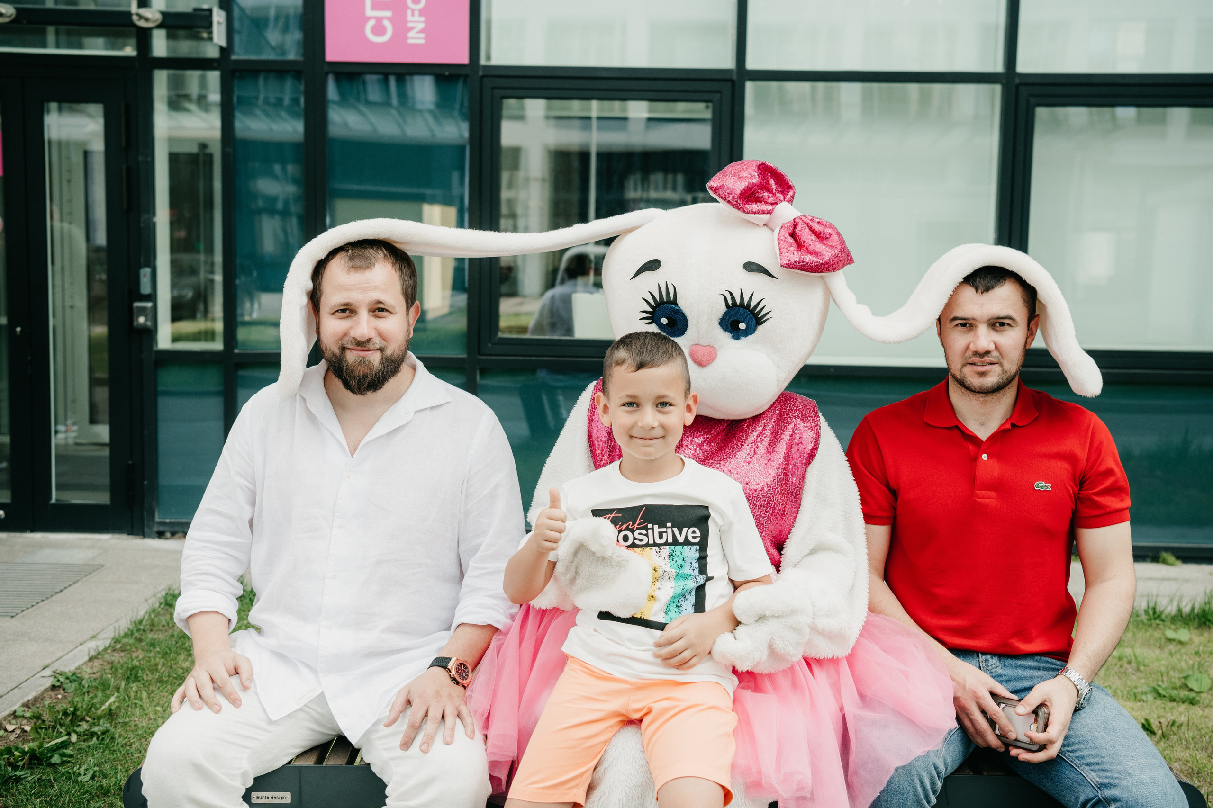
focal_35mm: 44
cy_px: 404
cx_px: 606
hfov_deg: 44.4
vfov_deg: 30.4
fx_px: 1487
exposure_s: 1/320
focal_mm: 40
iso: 125
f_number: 4
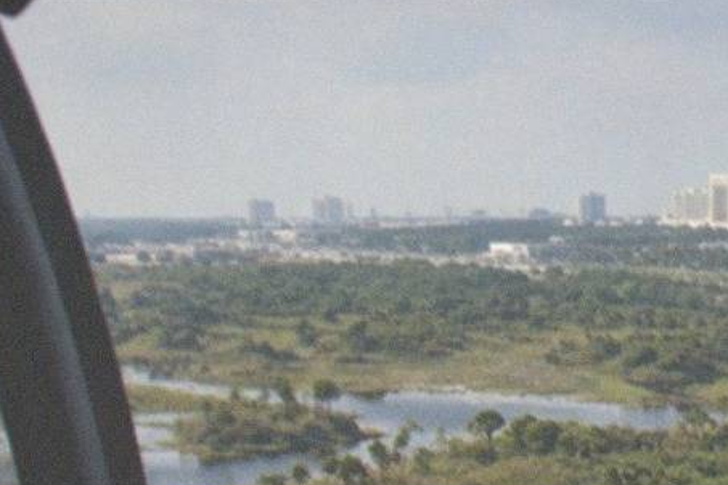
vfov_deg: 12.7
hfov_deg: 19.0
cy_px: 525
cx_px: 611
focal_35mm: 106
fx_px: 2143
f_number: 4.5
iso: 320
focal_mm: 48
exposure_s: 1/640
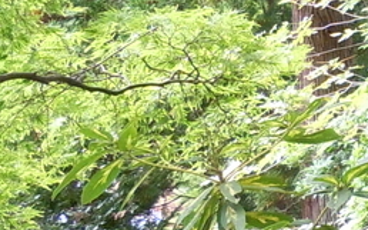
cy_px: 109
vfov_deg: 8.9
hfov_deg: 12.7
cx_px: 690
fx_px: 1484
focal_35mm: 148
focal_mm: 5.4
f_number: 3.5
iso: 250
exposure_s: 1/60
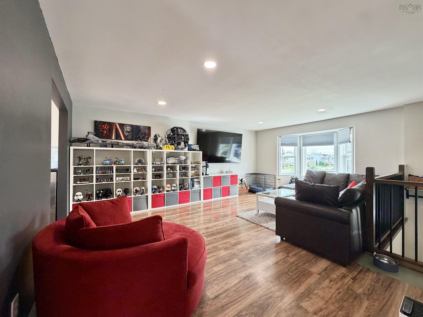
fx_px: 171
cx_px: 212
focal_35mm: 14
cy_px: 158
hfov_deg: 102.1
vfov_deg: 85.7
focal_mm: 2.22
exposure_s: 1/120
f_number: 2.2
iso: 200
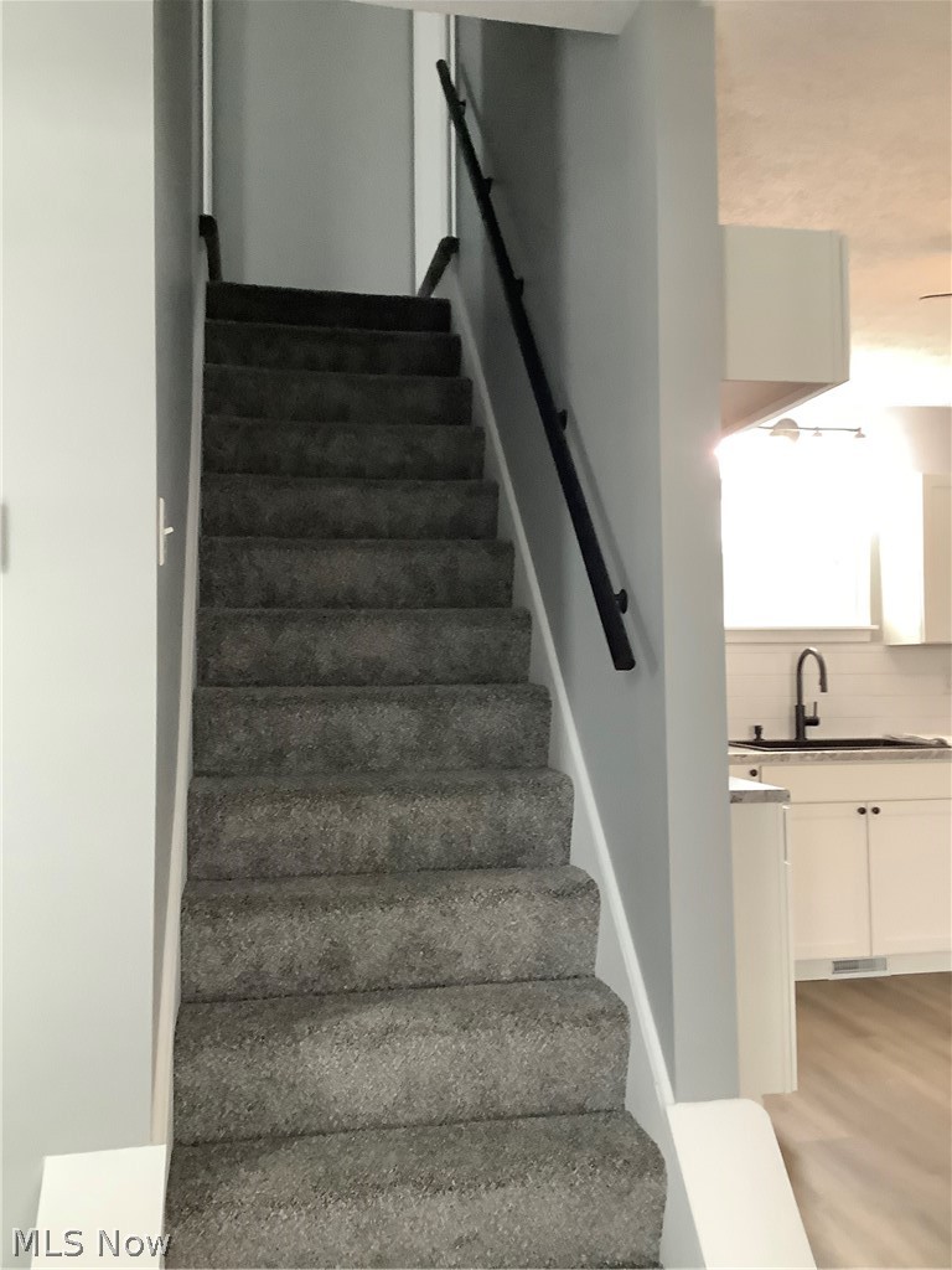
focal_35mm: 31
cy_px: 635
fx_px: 1137
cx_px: 476
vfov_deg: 58.4
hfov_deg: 45.4
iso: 320
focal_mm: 3.3
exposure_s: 1/40
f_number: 2.4
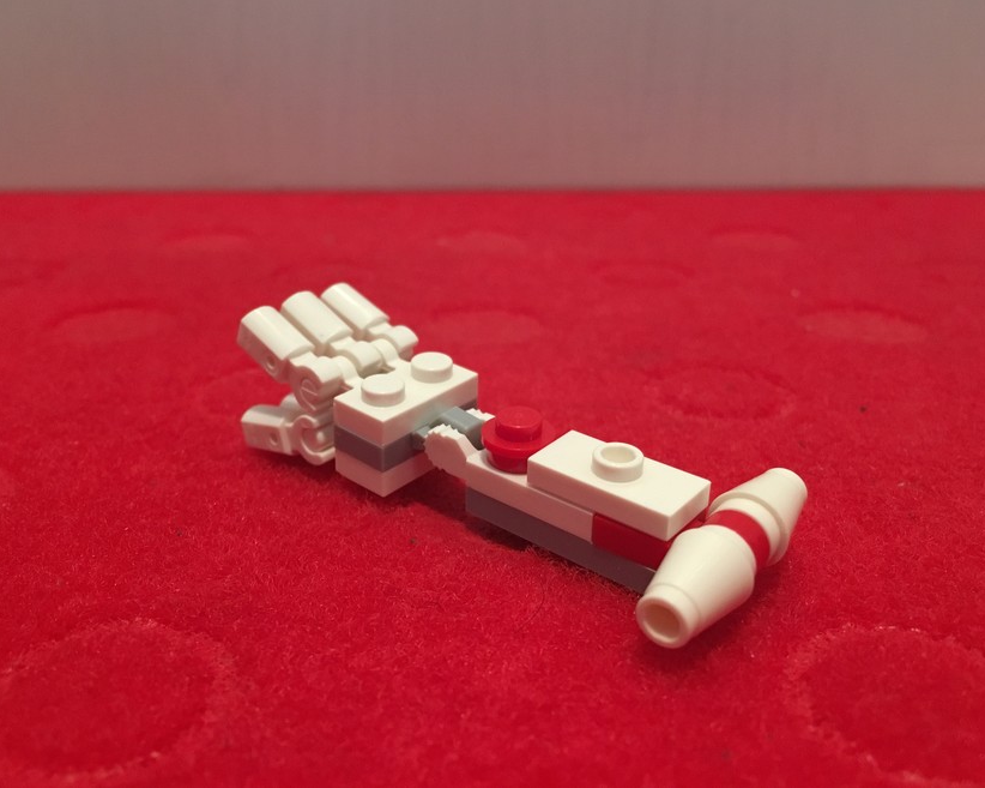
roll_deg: -0.2
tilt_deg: -21.0
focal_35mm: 31
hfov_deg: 57.1
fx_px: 903
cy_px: 384
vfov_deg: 47.1
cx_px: 455
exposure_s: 1/17
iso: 400
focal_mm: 4.15
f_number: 2.2
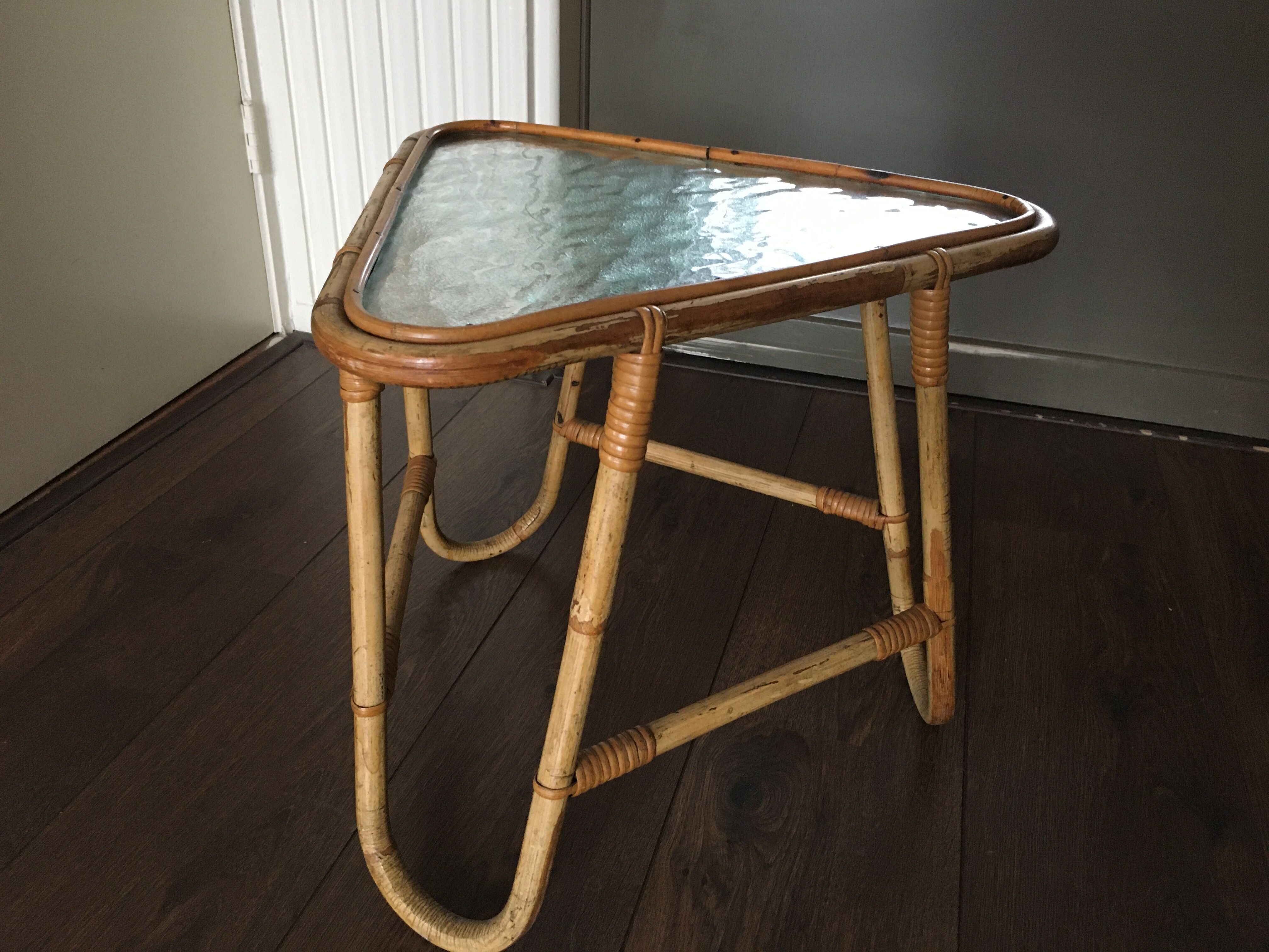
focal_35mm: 29
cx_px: 634
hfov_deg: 61.7
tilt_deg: -29.9
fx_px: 1063
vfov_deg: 48.2
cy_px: 476
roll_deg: -2.4
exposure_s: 1/33
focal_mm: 4.15
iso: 250
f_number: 2.2
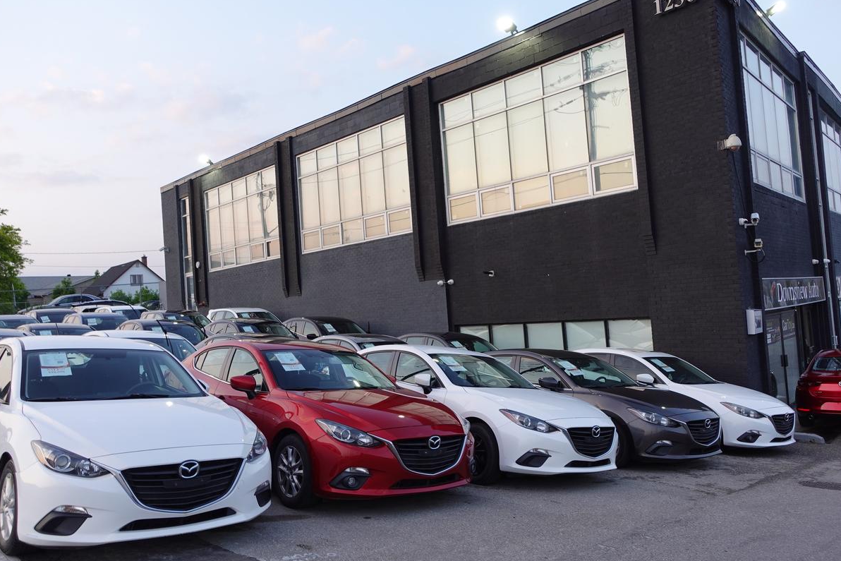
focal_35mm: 29
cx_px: 420
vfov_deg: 45.0
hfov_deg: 63.7
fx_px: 678
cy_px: 275
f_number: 3.5
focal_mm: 10.69
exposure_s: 1/80
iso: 125
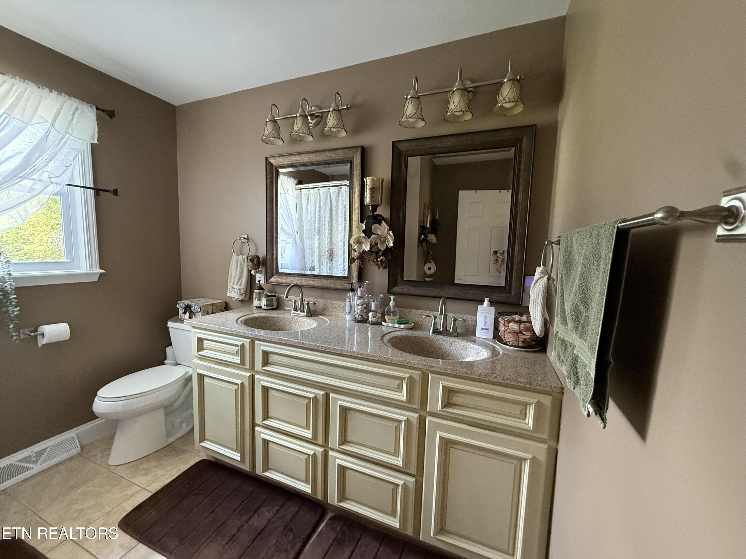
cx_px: 373
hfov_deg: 102.1
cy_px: 280
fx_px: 302
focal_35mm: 14
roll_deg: -1.7
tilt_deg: -6.0
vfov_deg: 85.7
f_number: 2.2
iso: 500
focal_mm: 2.22
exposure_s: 1/60
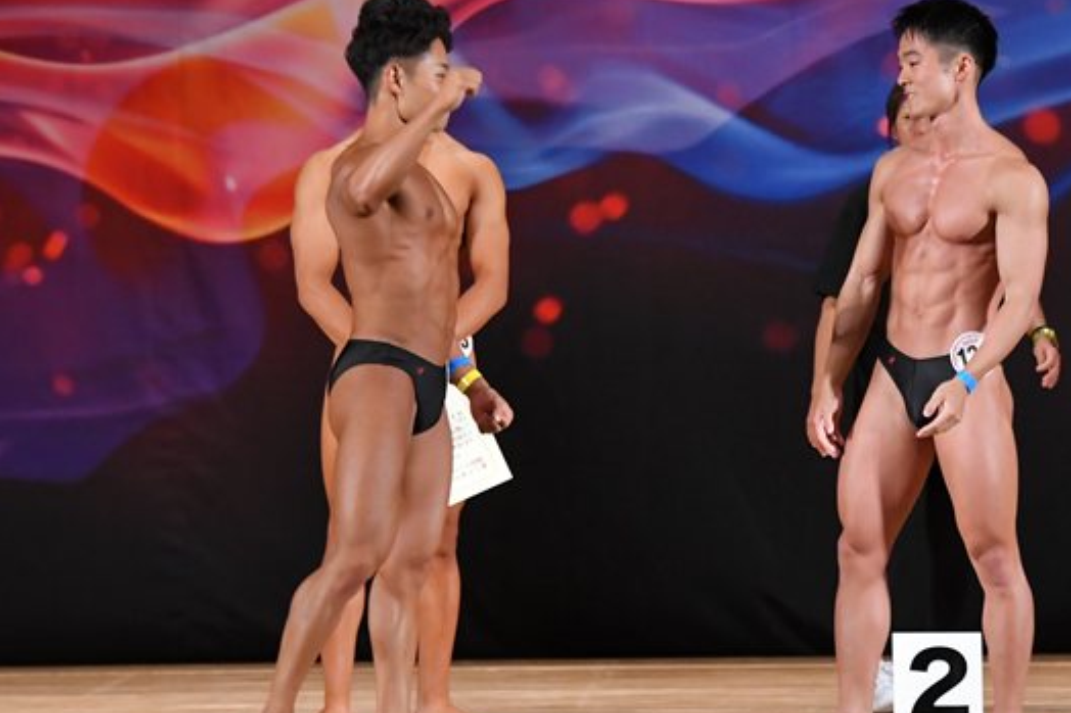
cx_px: 725
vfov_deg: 4.6
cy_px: 351
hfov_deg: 6.9
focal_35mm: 299
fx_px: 8892
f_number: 5.6
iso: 3200
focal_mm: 135
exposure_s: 1/400
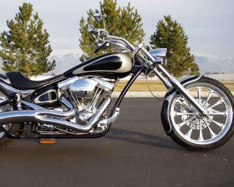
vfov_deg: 33.4
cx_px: 98
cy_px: 93
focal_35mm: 45
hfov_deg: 41.0
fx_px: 312
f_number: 4.5
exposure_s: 1/200
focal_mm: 26.25
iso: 100
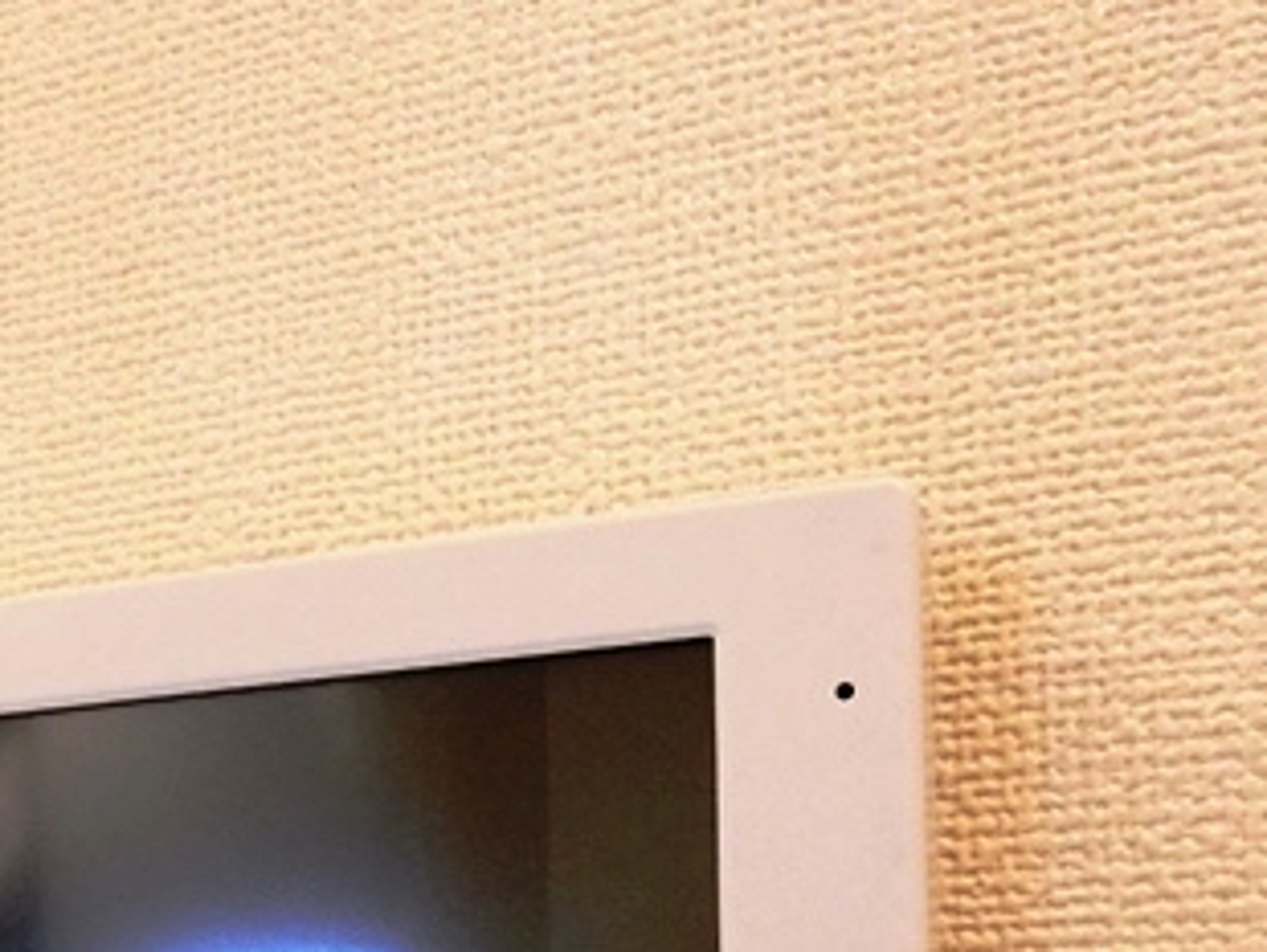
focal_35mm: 49
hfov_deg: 37.9
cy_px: 1144
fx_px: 1795
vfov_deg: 26.4
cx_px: 315
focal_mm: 4.06
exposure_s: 1/80
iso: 400
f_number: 2.7
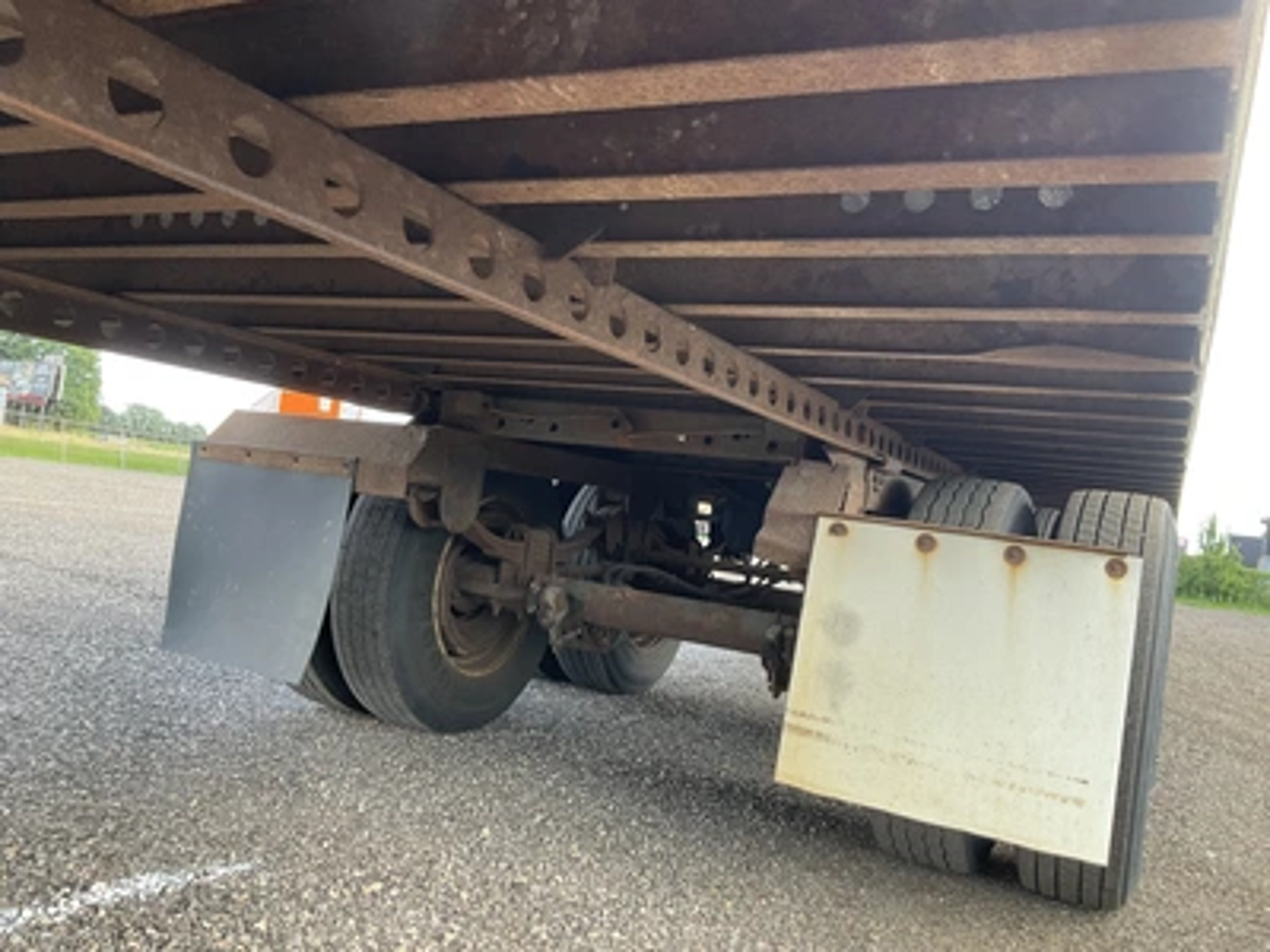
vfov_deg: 48.2
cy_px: 476
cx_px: 635
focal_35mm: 29
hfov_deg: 61.7
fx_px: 1064
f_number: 1.8
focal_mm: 3
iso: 32
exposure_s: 1/122
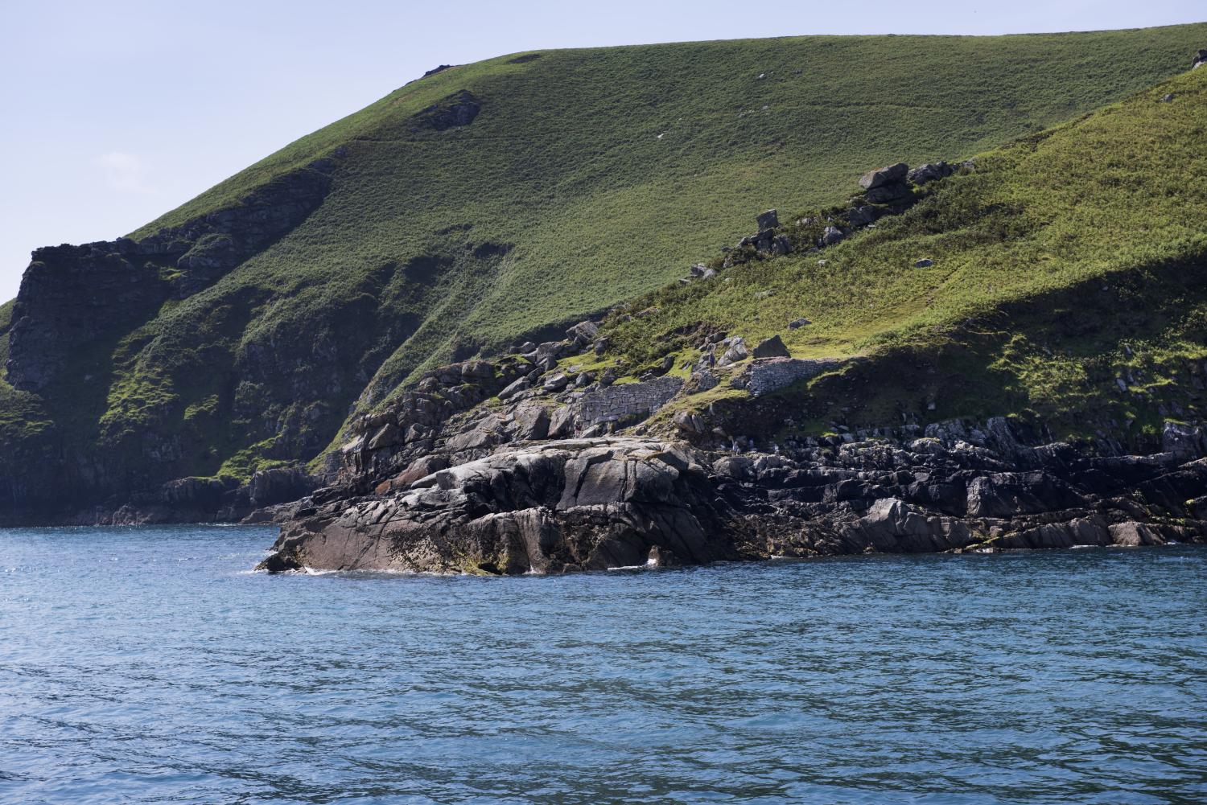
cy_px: 402
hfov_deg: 28.8
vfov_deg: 19.5
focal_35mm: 70
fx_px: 2347
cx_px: 604
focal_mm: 70
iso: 64
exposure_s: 1/200
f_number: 7.1
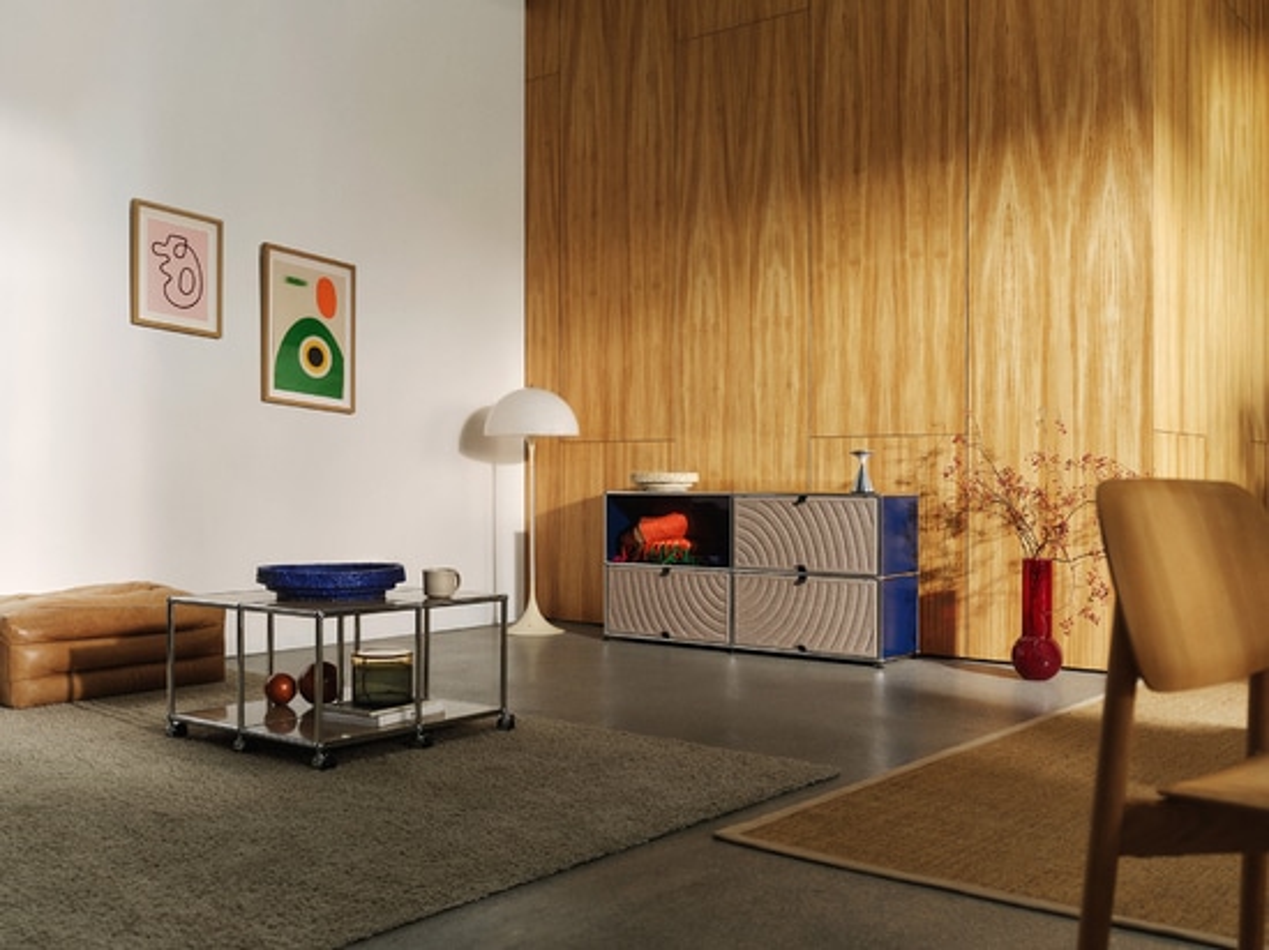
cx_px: 634
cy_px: 475
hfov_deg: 54.0
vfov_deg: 41.8
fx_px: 1246
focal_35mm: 34
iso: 400
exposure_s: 1/15
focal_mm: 43.3
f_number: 5.6
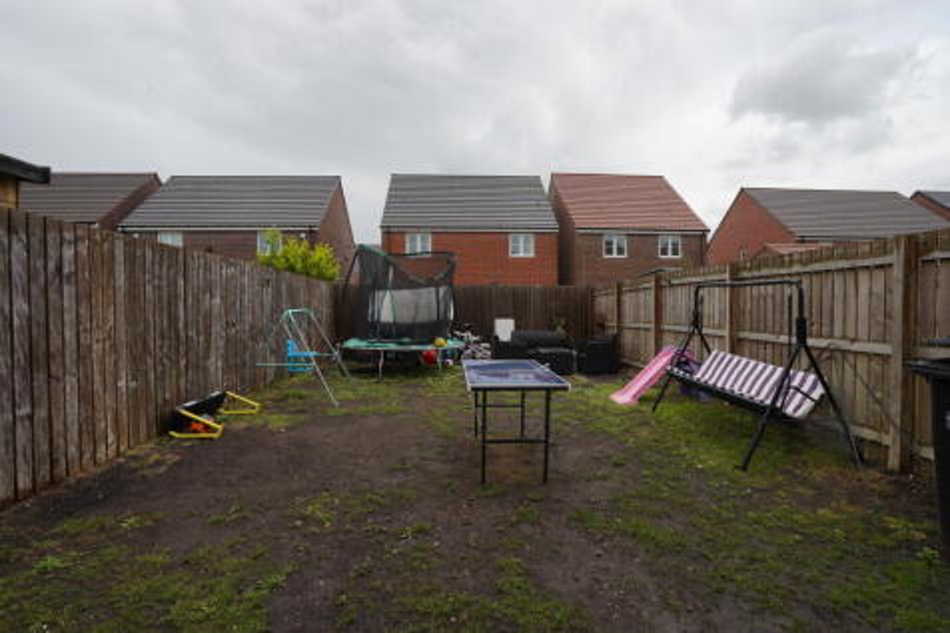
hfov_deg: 96.8
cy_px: 316
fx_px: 422
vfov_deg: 73.7
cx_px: 475
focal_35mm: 16
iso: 400
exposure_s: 1/400
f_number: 10
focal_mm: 16
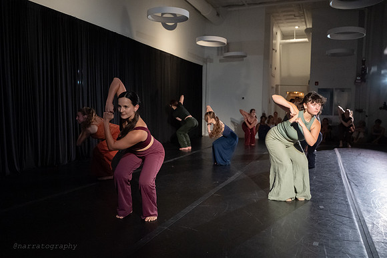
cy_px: 129
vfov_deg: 41.7
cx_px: 188
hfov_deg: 59.5
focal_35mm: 31
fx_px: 339
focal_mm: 30
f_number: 3.5
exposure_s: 1/400
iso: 6400
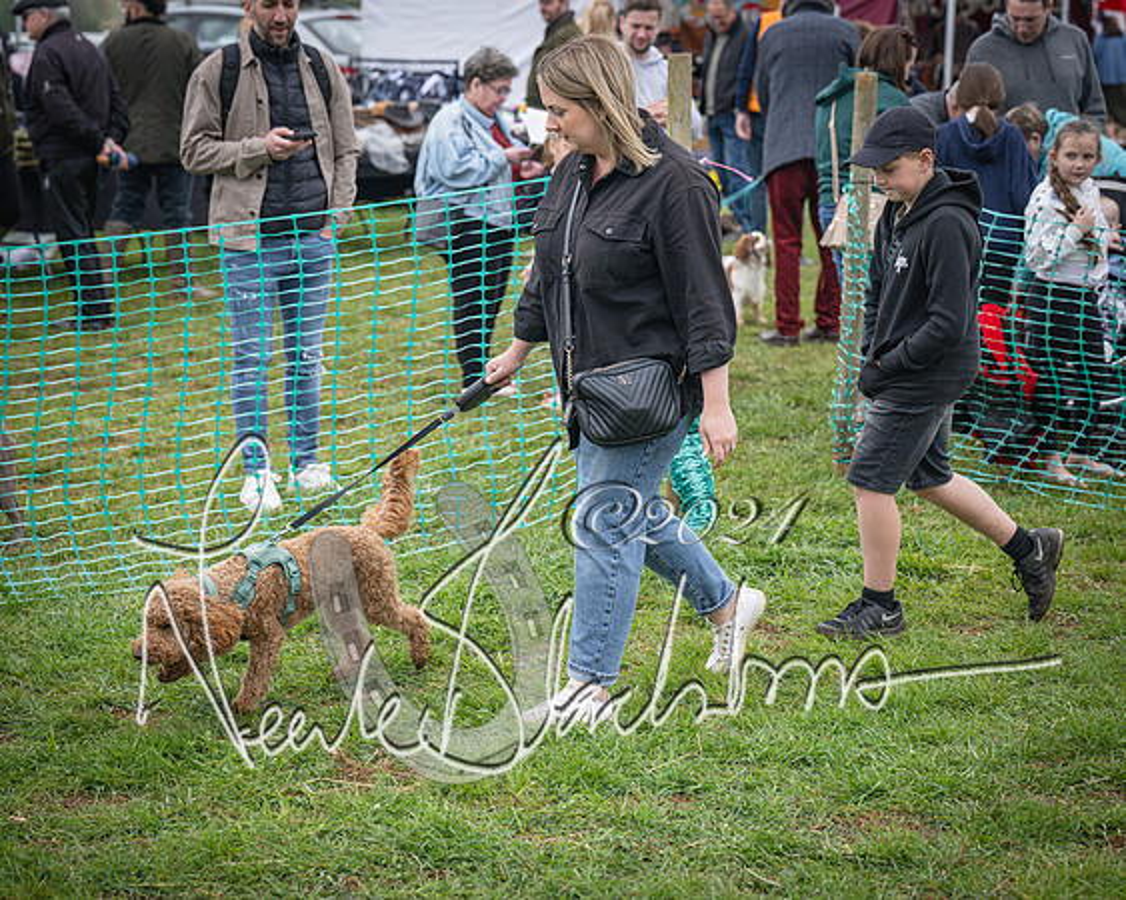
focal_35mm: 79
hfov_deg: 24.2
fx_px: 2626
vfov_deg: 19.4
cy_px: 450
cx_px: 563
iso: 400
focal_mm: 70
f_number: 4
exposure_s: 1/1250
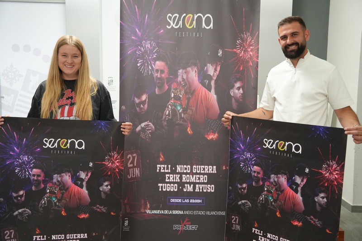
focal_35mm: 33
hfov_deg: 57.2
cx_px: 181
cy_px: 120
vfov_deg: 40.0
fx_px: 332
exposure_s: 1/160
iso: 3200
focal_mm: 33
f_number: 4
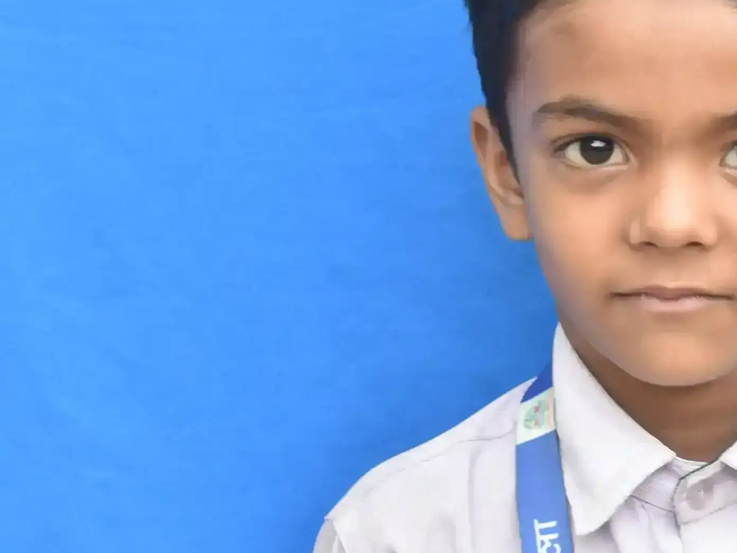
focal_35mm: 161
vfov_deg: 9.2
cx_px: 740
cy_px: 296
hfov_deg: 12.1
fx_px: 3428
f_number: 8
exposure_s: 1/50
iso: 500
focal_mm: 52
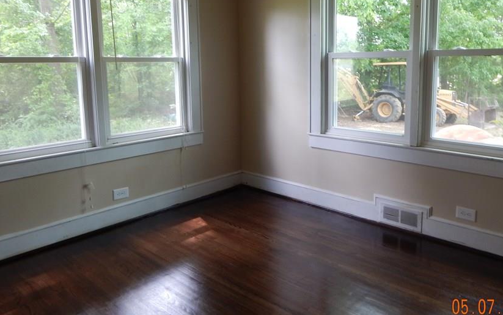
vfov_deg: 42.9
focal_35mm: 29
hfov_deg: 64.5
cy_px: 120
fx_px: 398
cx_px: 273
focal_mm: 4
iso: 140
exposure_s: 1/30
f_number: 3
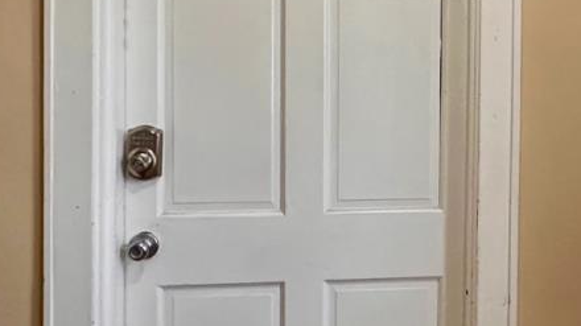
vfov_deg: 22.7
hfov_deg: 37.1
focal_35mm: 52
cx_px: 532
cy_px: 70
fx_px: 801
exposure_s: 1/60
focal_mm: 2.22
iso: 320
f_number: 2.2
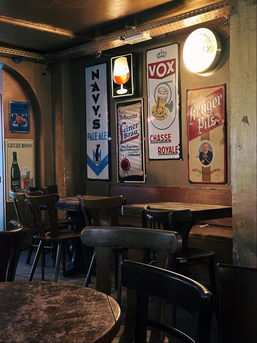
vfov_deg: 39.7
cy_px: 172
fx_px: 475
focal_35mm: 48
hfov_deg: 30.3
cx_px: 128
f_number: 1.78
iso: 2500
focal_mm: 6.86
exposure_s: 1/17
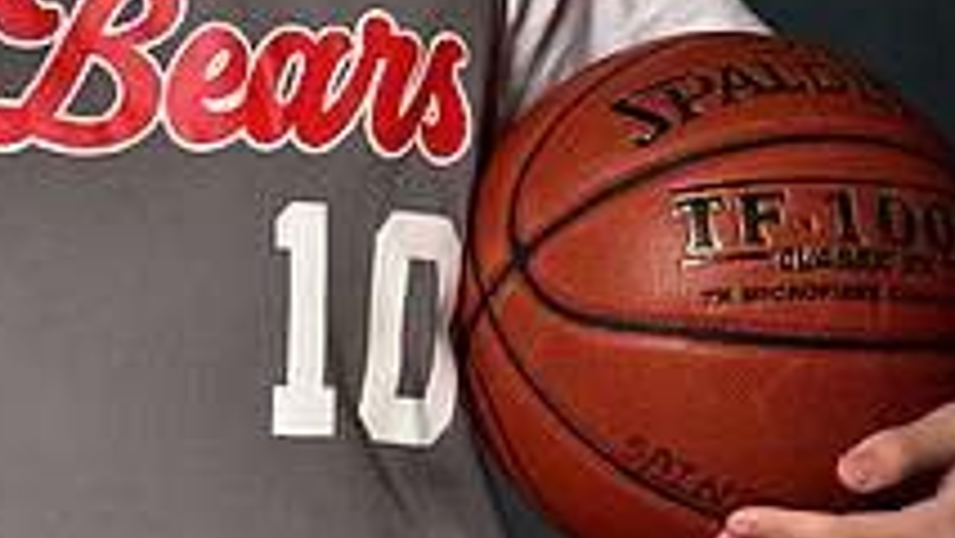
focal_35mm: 484
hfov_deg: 4.5
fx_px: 12261
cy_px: -269
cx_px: 191
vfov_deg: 2.5
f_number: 4.5
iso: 200
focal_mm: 170
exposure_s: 1/250
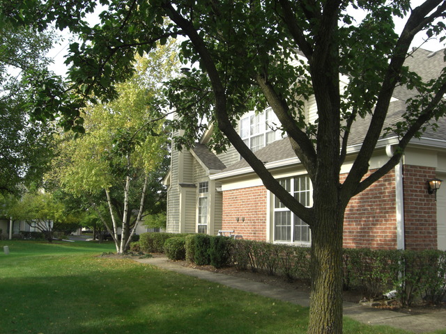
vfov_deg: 37.7
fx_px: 490
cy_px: 167
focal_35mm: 38
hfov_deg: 49.0
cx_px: 223
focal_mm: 7.9
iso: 80
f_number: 4
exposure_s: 1/250
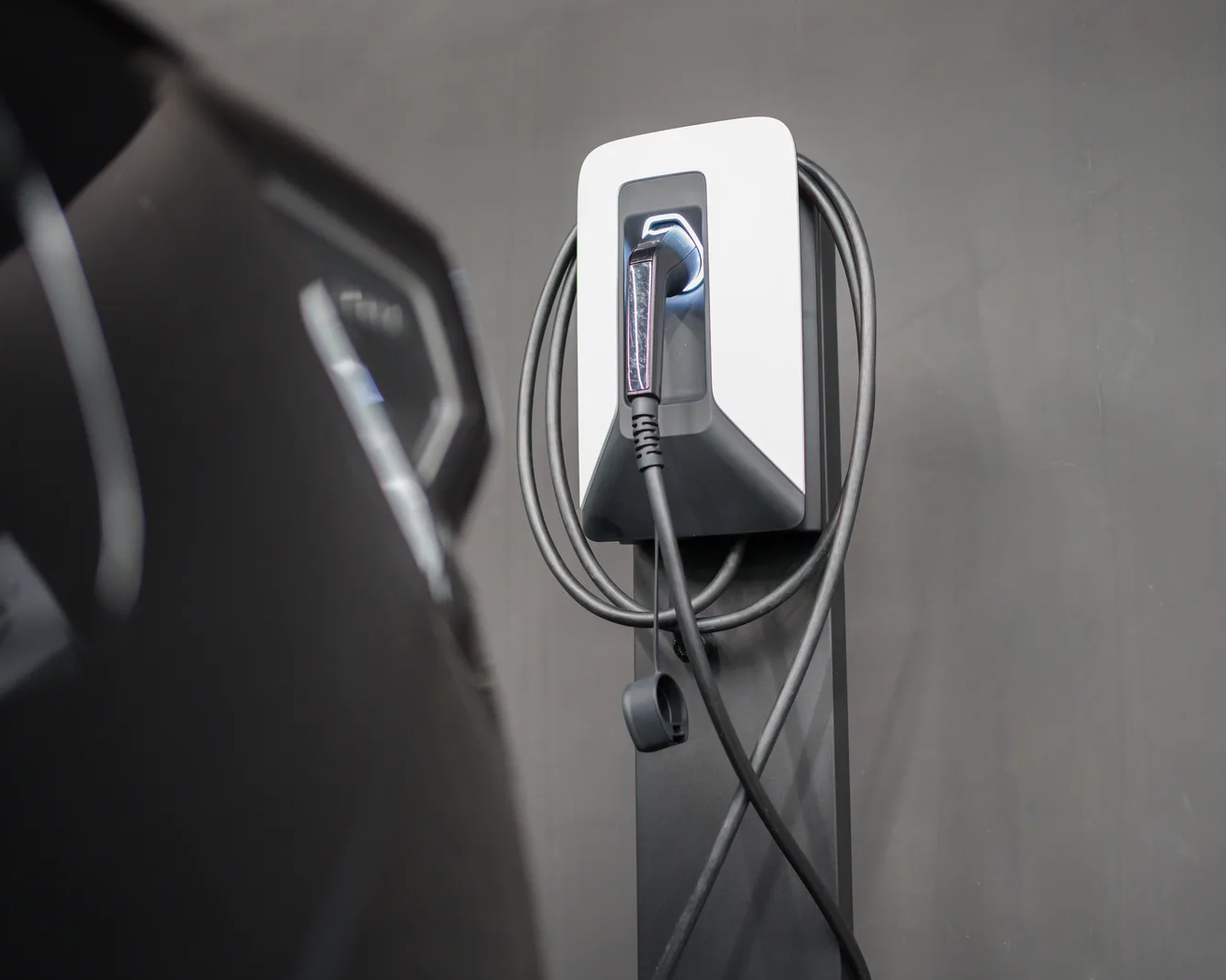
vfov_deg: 37.3
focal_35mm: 40
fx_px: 1451
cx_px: 742
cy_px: 490
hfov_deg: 45.5
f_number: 1.8
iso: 2000
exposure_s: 1/40
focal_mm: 35
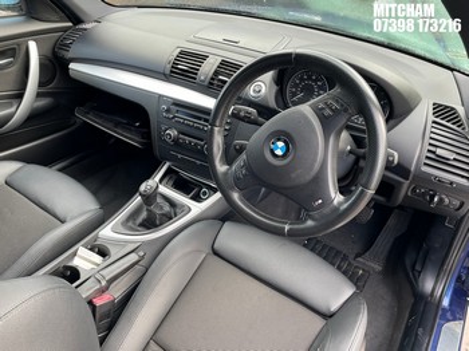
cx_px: 234
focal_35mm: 26
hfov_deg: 67.3
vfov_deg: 53.0
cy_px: 176
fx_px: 352
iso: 64
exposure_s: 1/121
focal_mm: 4.2
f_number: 1.6
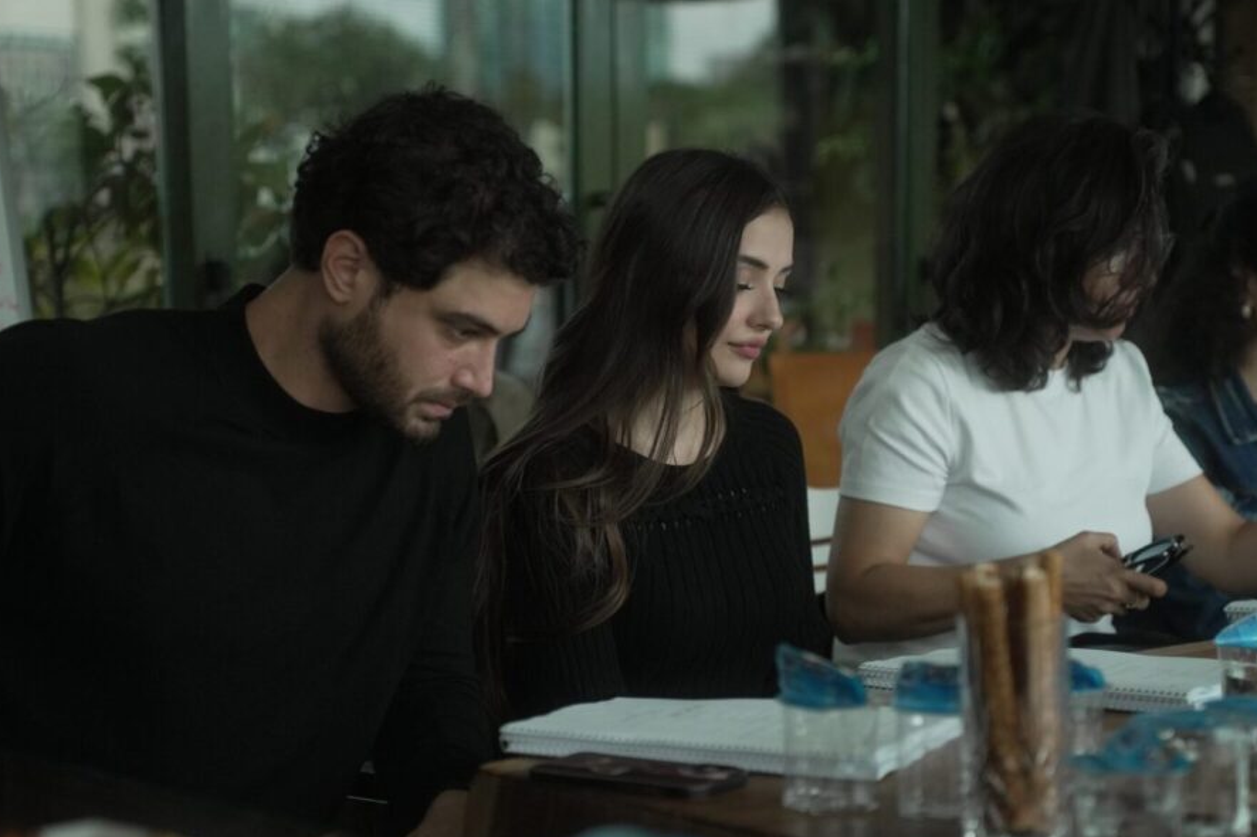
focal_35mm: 74
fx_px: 2583
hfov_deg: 27.3
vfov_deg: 18.4
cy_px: 427
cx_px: 705
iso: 3200
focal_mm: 64
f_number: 2.8
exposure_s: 1/160
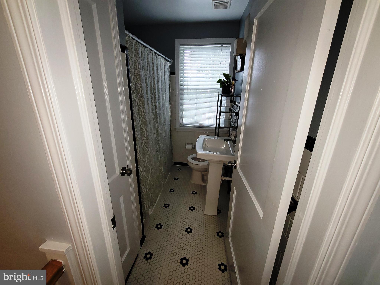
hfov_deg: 106.2
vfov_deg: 89.9
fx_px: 143
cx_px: 190
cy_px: 142
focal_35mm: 13
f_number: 2.2
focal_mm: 2.2
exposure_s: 1/60
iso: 200
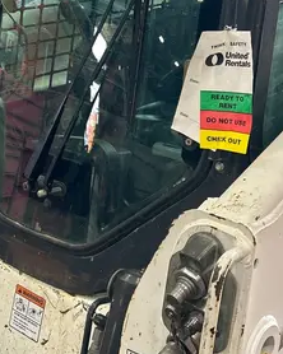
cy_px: 83
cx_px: 185
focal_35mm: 67
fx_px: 702
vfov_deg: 27.9
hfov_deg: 22.7
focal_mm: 5.7
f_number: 1.5
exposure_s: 1/76
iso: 125
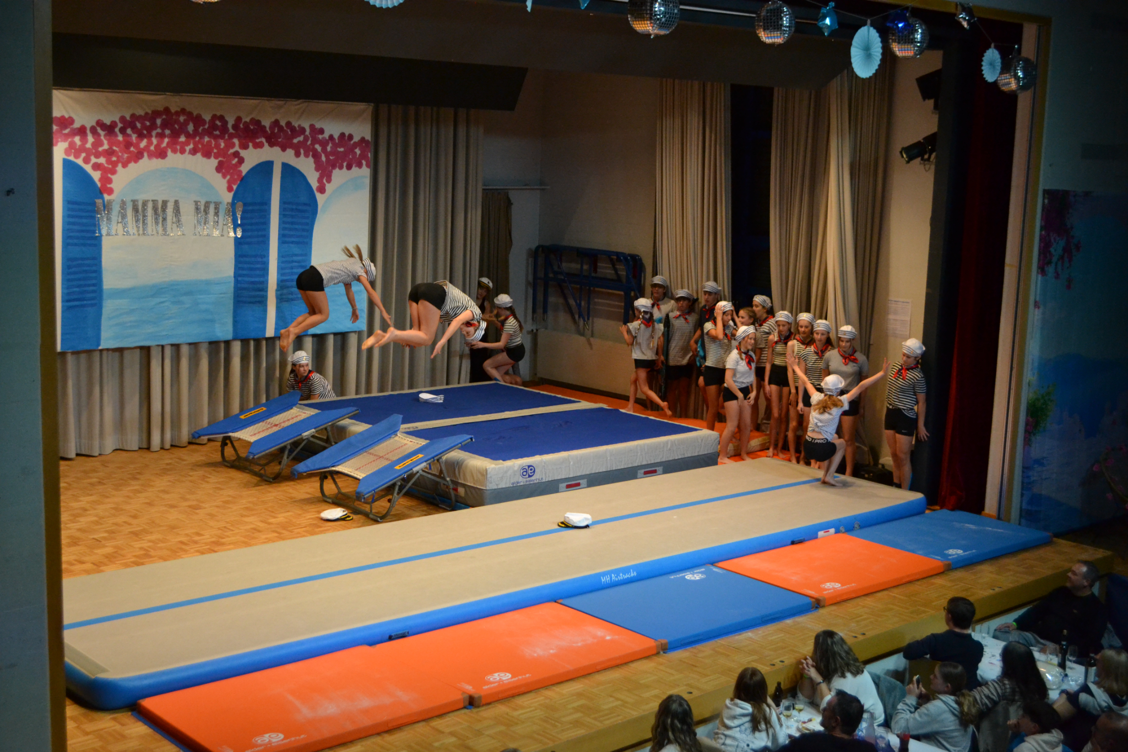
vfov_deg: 29.9
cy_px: 376
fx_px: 1410
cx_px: 564
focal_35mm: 45
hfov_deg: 43.6
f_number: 4.5
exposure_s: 1/500
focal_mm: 30
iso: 2000
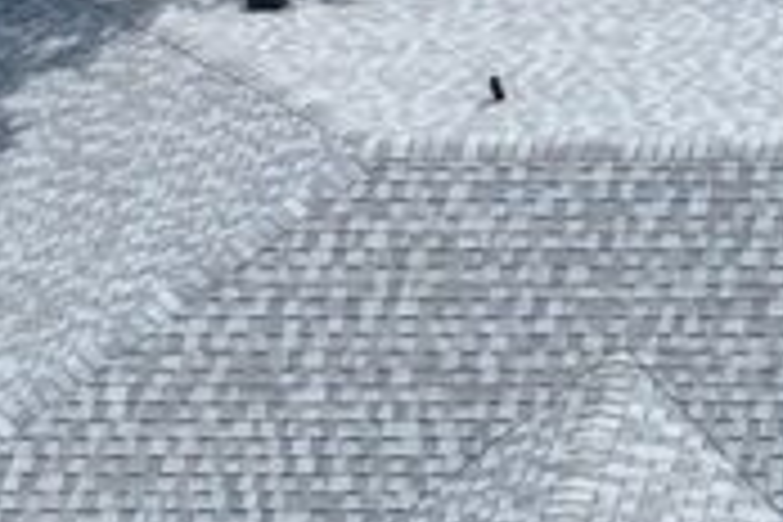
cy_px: 520
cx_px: 1786
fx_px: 3197
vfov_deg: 9.3
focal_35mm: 147
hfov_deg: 11.8
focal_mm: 12.29
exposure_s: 1/1250
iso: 120
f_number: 2.8
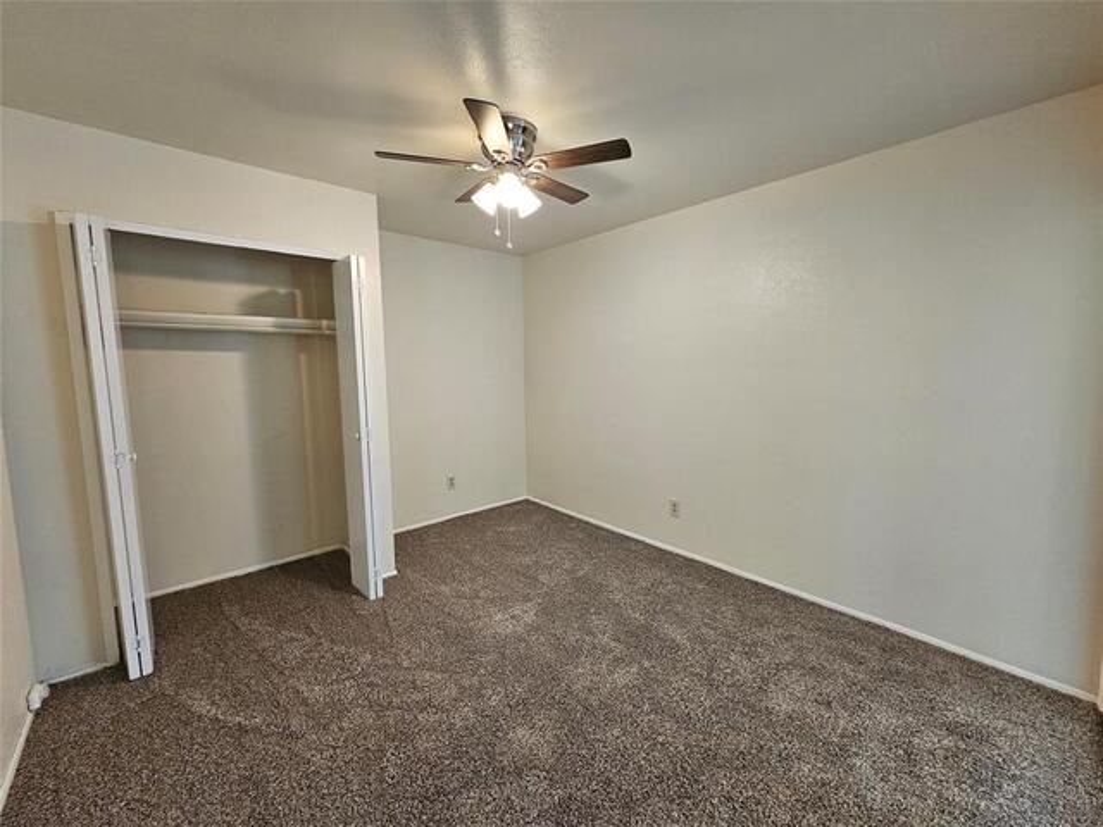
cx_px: 552
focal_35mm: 13
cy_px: 414
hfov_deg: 106.2
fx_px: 414
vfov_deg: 89.9
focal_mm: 2.2
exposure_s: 1/60
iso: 200
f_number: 2.2
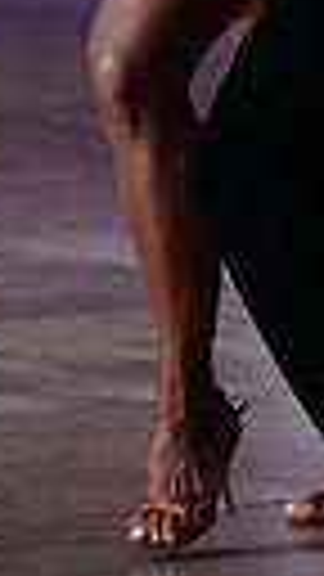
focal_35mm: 948
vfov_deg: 2.3
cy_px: -279
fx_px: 14479
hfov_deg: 1.3
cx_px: 443
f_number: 4
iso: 3200
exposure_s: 1/400
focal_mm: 200
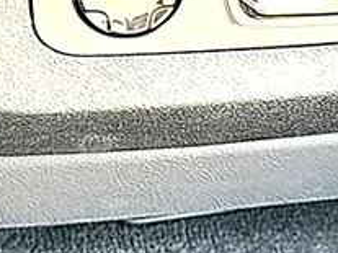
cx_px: 260
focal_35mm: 152
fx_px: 1483
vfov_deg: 9.4
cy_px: -159
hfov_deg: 13.0
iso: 100
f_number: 1.78
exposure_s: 1/147
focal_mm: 6.86
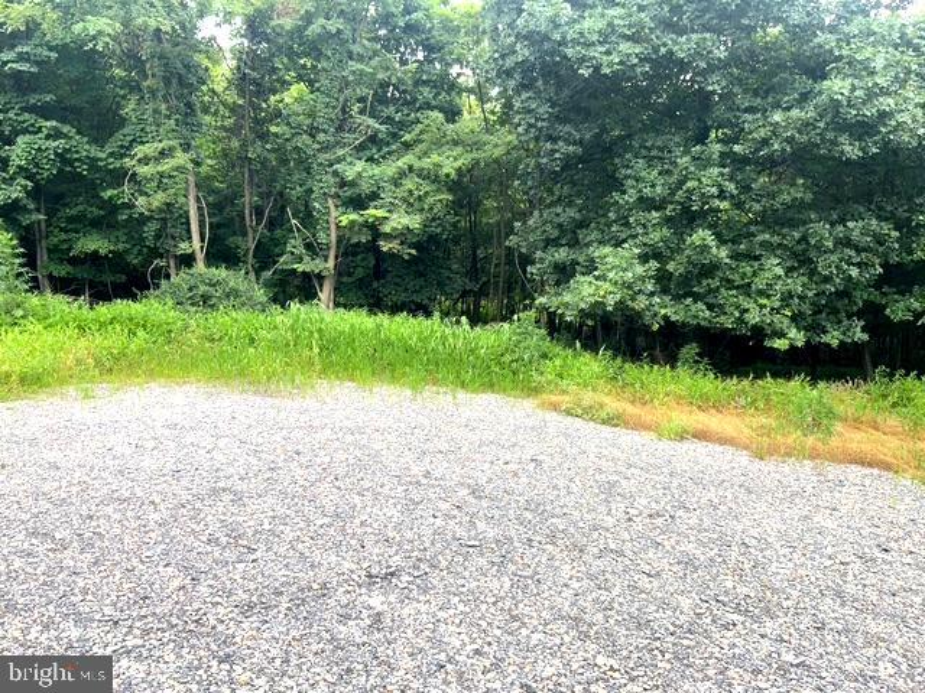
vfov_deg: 48.2
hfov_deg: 61.7
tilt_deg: -8.8
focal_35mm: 29
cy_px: 346
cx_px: 462
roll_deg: +0.3
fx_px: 775
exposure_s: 1/180
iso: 16
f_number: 1.8
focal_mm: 3
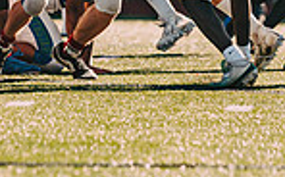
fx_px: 5126
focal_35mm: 661
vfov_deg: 2.0
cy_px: -124
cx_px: 110
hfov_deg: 3.2
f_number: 3.5
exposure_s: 1/3200
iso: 125
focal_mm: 165
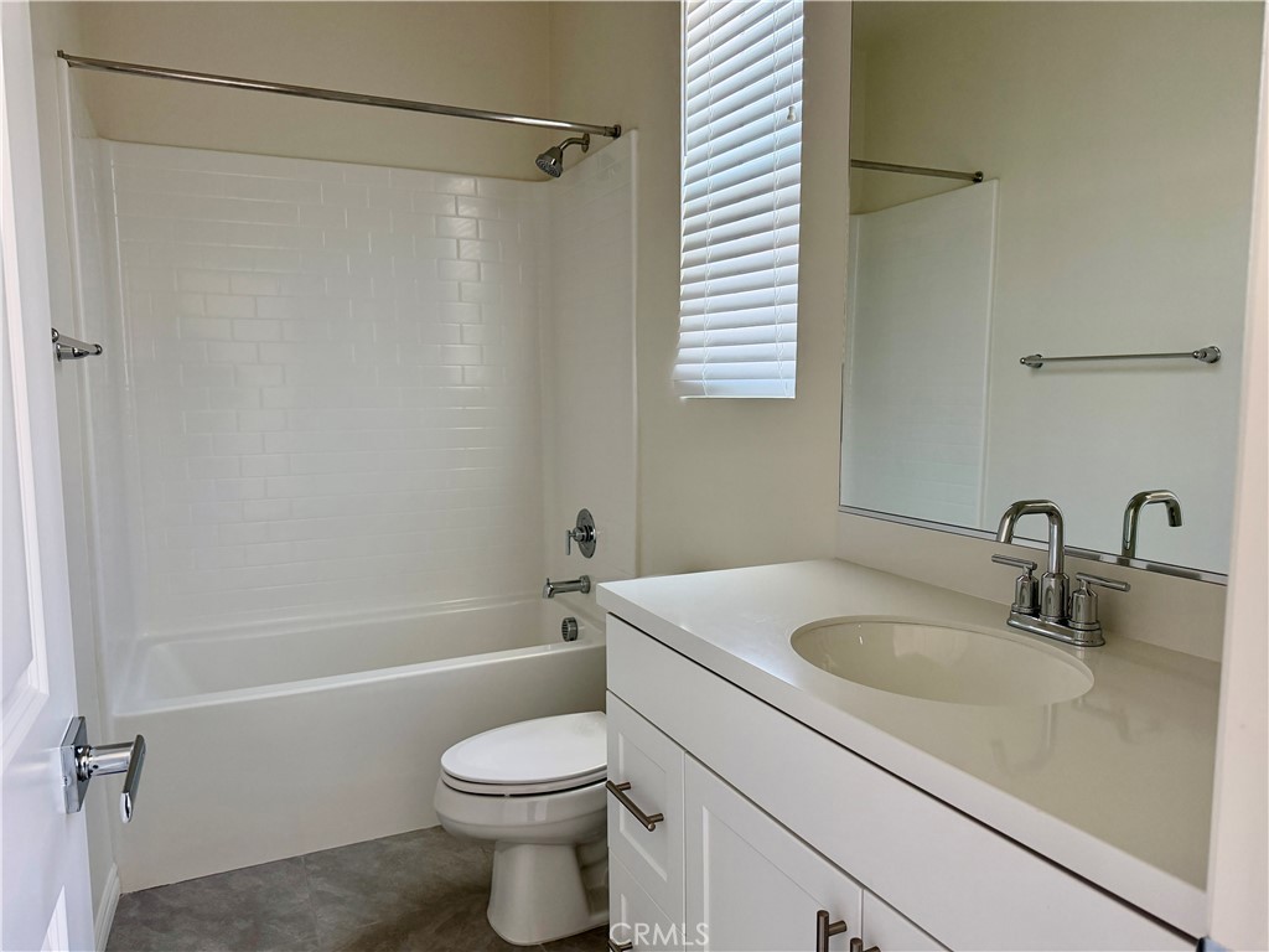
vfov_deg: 56.8
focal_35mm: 24
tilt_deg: -5.3
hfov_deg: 71.6
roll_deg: -0.1
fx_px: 880
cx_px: 634
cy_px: 476
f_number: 1.78
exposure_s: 1/103
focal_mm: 6.76
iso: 200
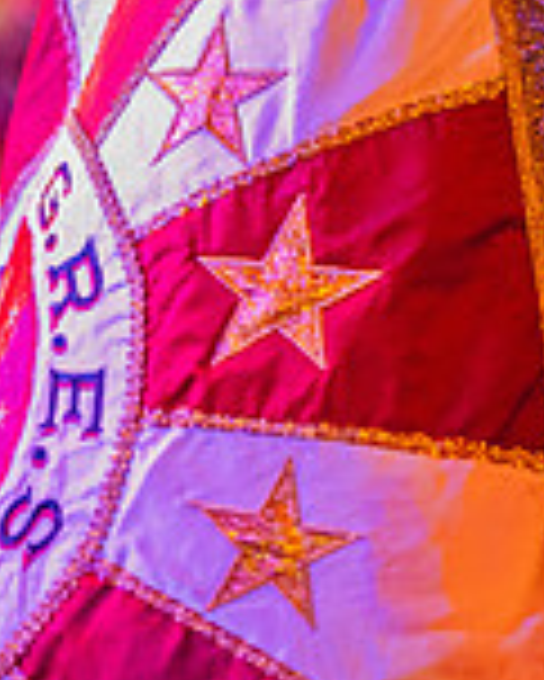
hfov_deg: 11.0
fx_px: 2815
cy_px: -36
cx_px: 238
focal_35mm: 140
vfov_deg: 13.5
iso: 6400
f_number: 1.2
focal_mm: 50
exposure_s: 1/250
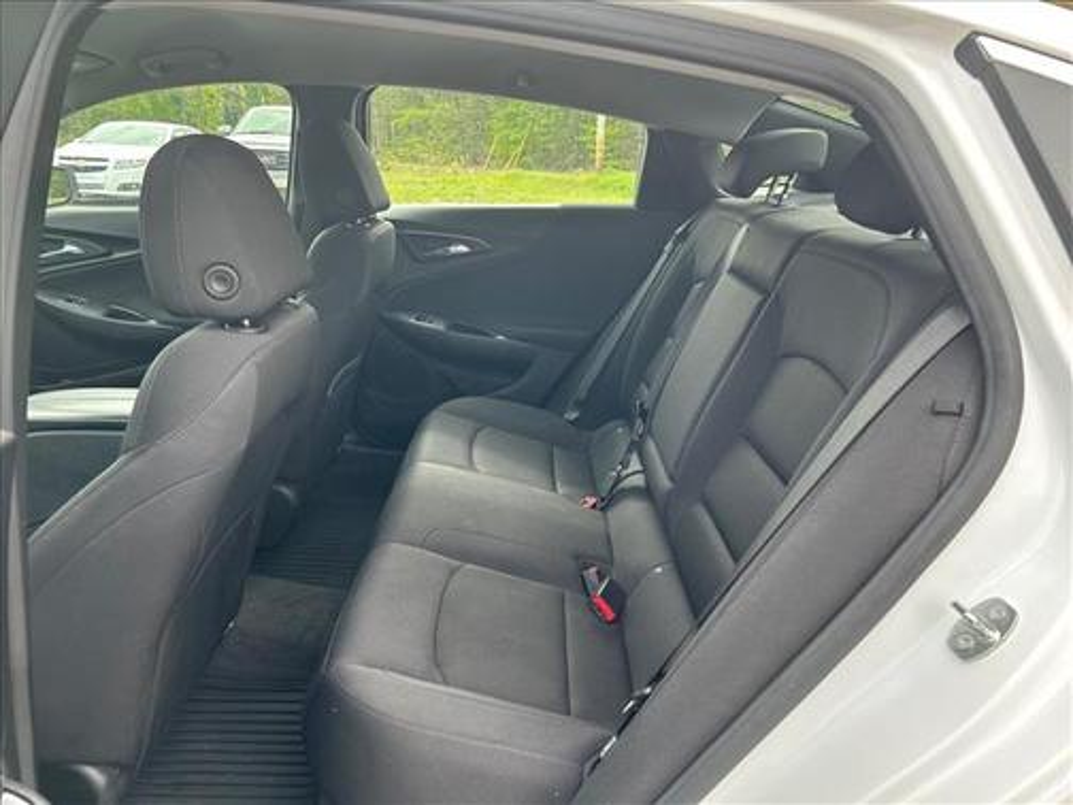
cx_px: 536
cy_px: 402
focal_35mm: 26
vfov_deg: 53.1
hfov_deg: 67.3
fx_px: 806
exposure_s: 1/279
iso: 50
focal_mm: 5.7
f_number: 1.5
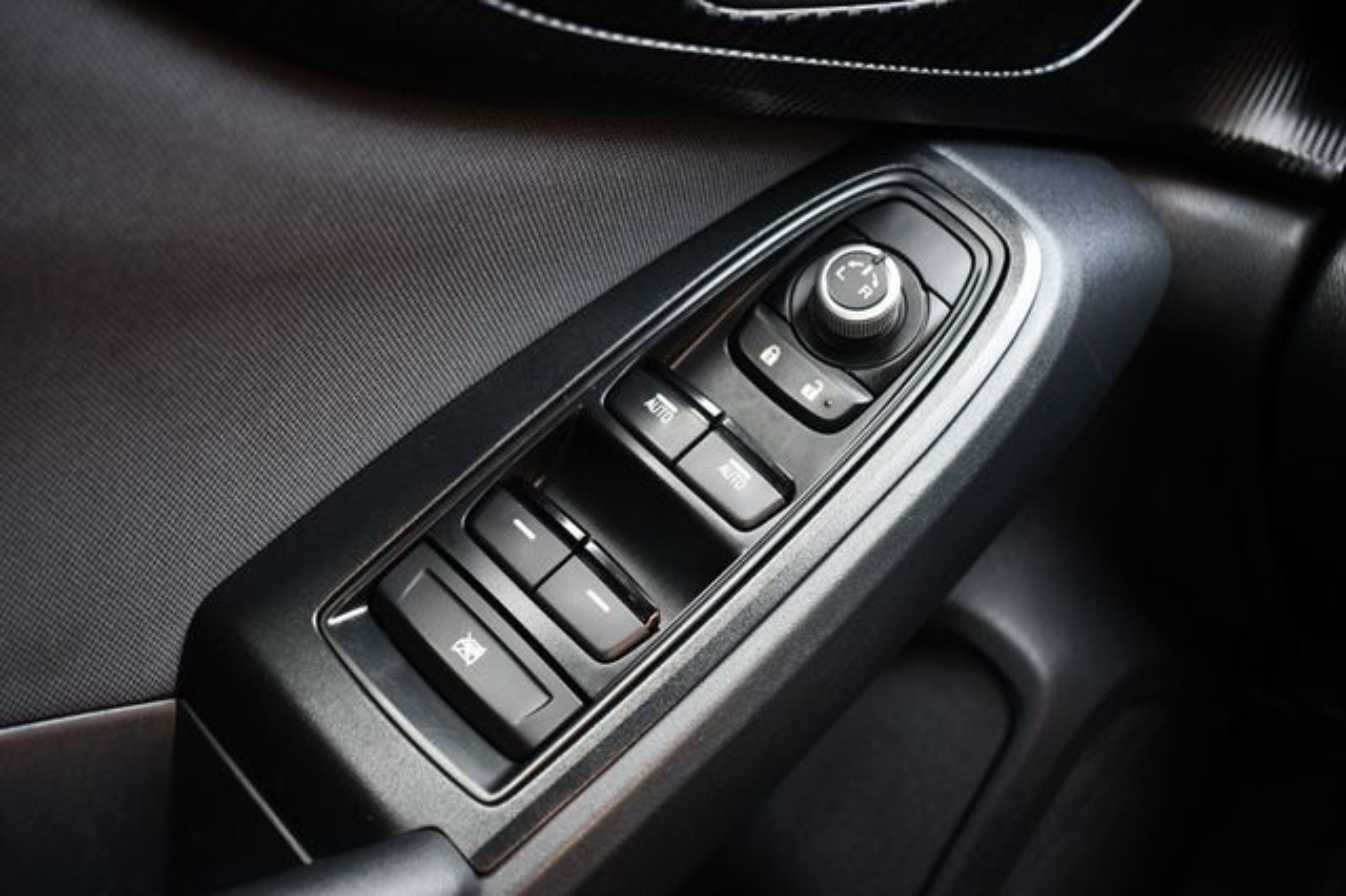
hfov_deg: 51.9
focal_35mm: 37
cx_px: 673
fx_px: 1383
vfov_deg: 35.9
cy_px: 448
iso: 1000
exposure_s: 1/125
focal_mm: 25
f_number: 4
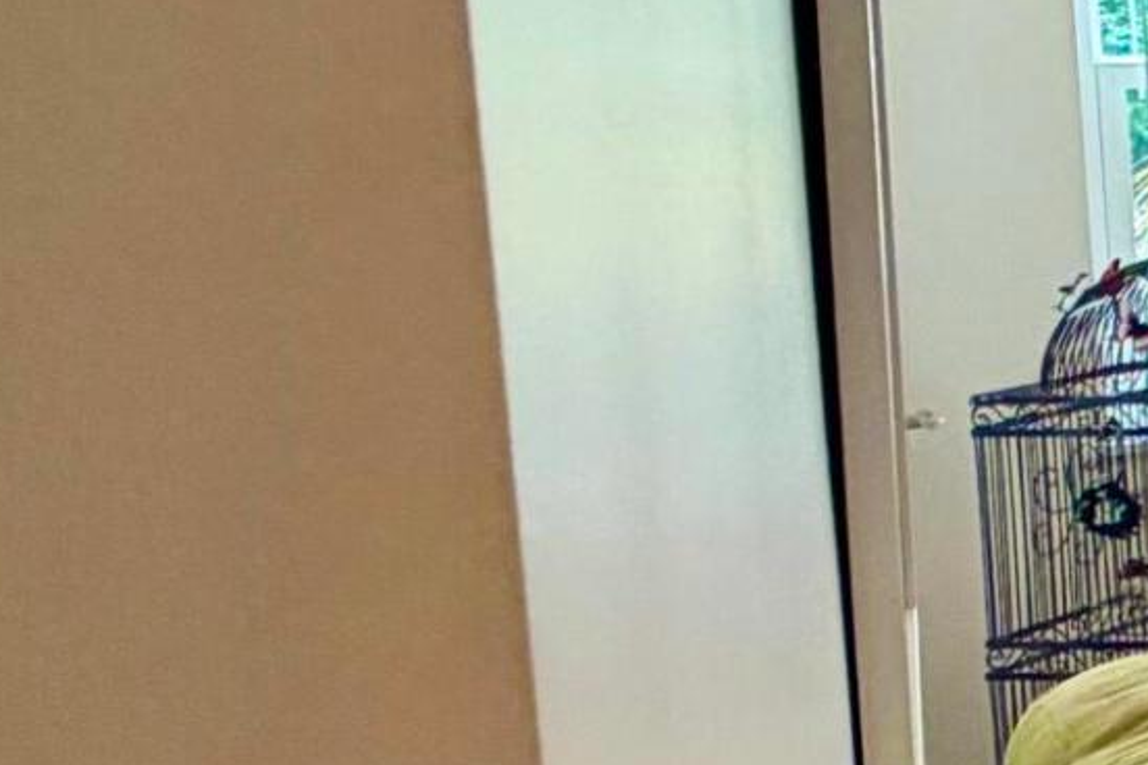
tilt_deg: -3.2
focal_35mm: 76
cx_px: 2764
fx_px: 2423
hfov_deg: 15.1
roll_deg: +1.8
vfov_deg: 17.8
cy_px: 175
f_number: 2.2
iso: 125
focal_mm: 2.22
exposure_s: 1/120
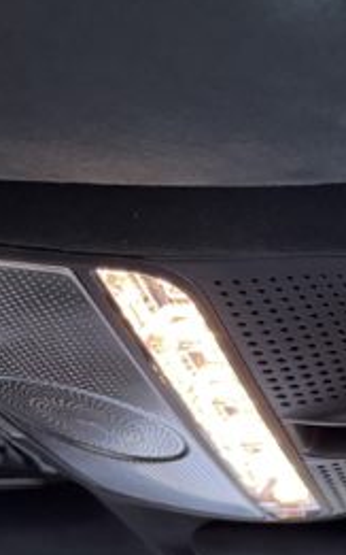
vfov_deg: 26.0
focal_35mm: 78
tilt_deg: +21.6
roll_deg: +3.4
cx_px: 709
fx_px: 1177
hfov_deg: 13.9
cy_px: 441
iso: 160
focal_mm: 5.1
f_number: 1.6
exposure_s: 1/60
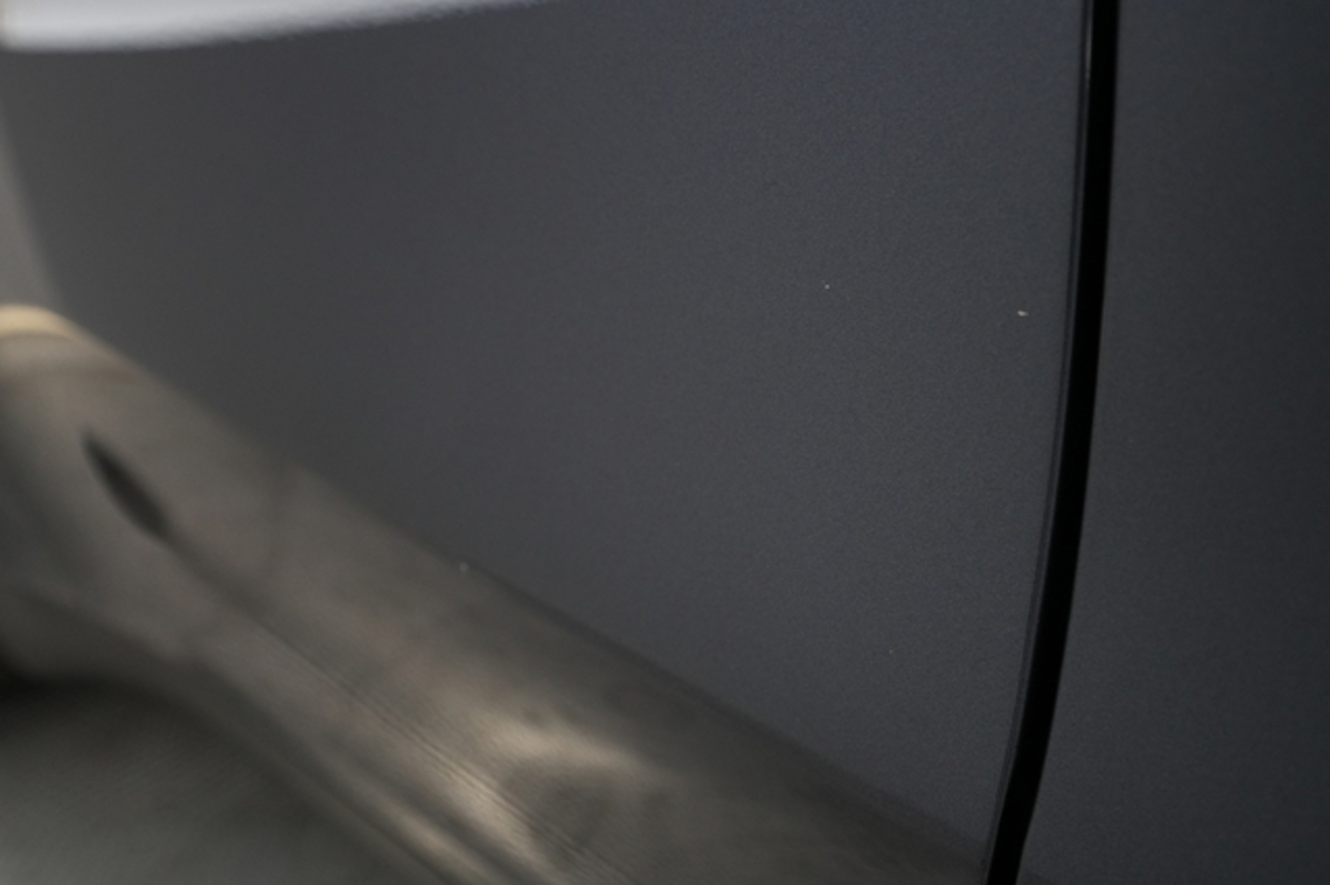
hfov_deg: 65.5
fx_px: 1034
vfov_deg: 46.4
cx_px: 665
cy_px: 442
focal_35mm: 28
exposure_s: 1/100
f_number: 4.5
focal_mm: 28
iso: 2500
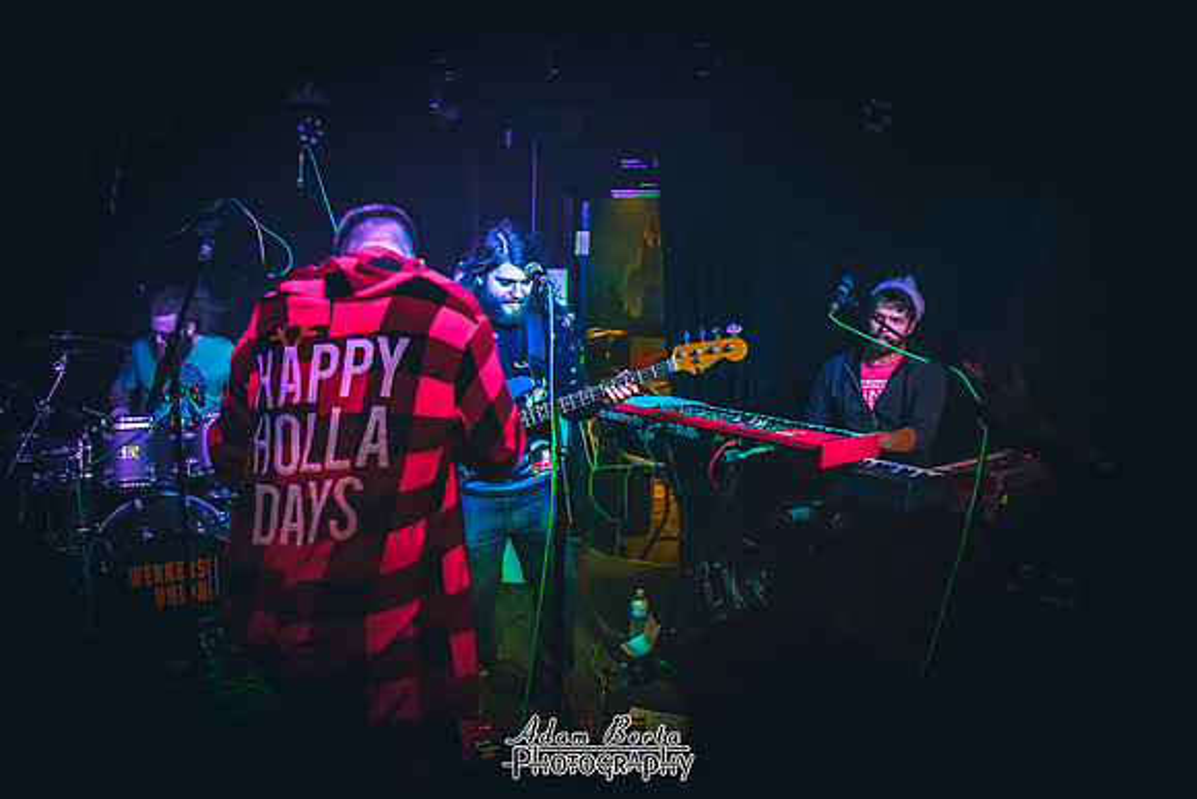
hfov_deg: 59.6
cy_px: 358
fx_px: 1039
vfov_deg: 42.0
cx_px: 511
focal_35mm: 31
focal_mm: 26
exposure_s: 1/160
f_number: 2.8
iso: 800
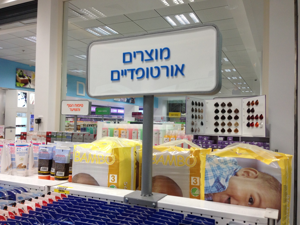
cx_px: 150
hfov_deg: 55.4
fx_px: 286
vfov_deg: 42.9
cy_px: 112
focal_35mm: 33
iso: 100
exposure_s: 1/120
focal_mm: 4.13
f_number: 2.4
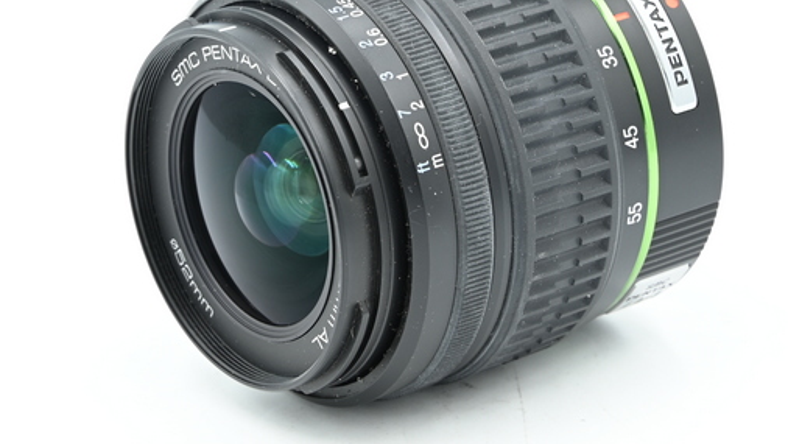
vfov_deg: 7.8
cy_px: 41
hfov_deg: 13.9
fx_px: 3240
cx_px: 355
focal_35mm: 155
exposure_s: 1/13
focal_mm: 75
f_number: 14
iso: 200
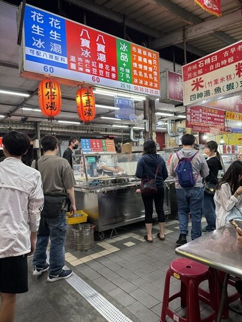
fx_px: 224
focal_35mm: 24
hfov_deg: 56.8
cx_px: 121
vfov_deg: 71.6
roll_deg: +2.7
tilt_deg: +0.8
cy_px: 161
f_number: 1.78
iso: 320
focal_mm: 6.76
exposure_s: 1/60
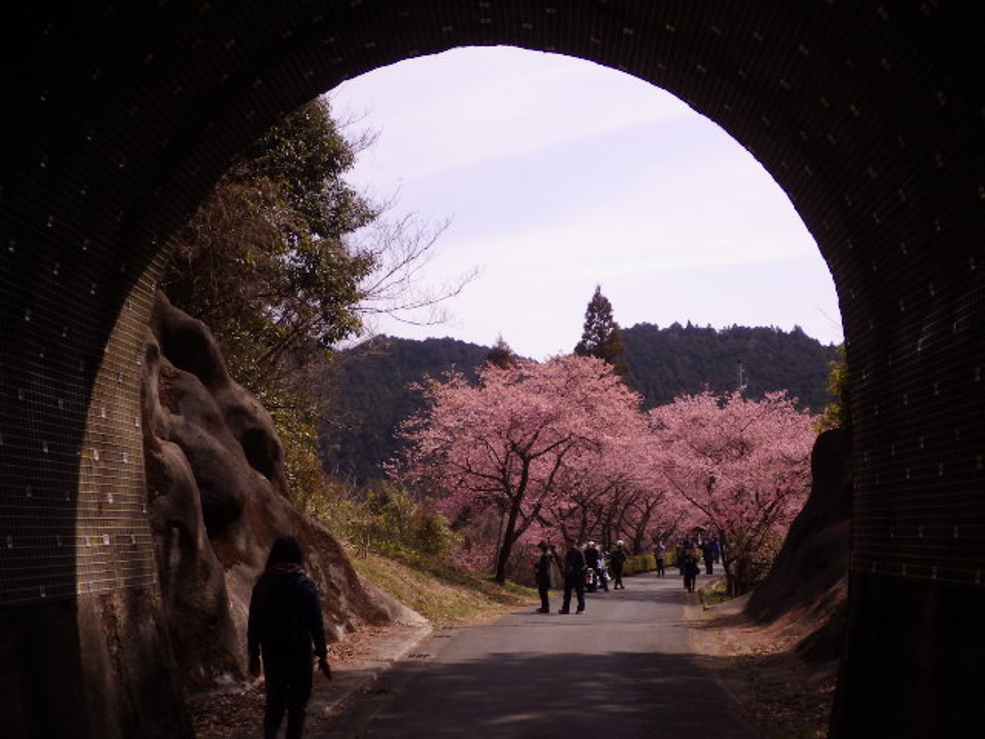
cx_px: 492
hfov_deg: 42.9
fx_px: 1252
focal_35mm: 44
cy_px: 370
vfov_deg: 32.9
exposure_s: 1/1000
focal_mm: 7.9
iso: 125
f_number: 4
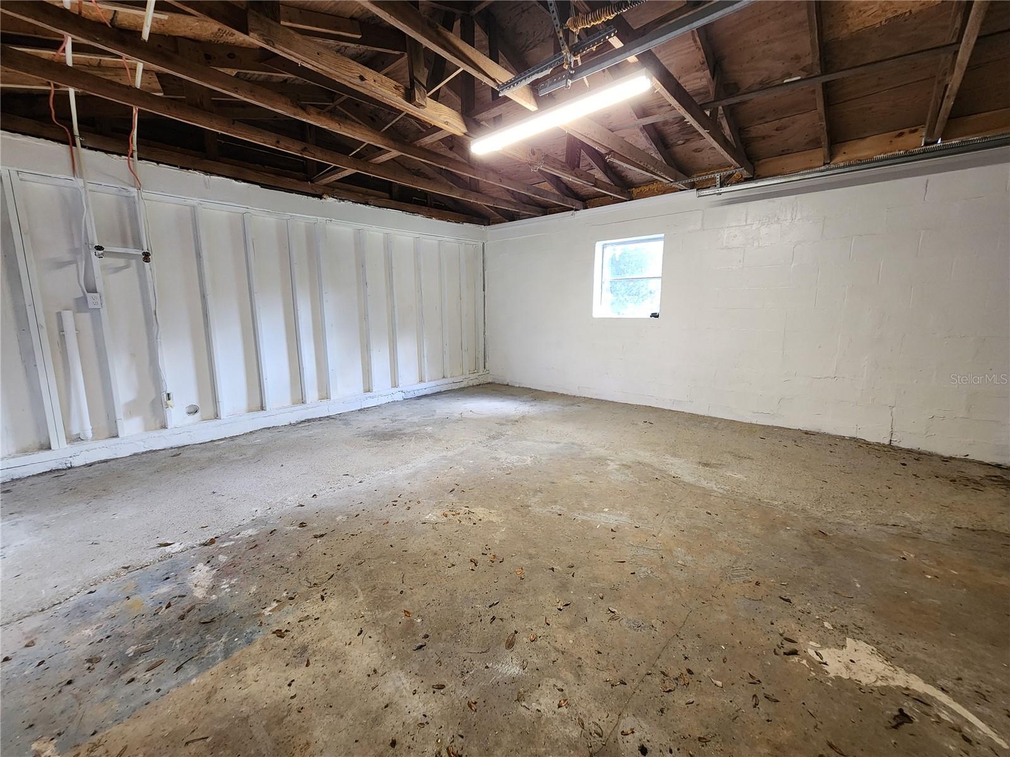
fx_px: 379
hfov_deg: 106.2
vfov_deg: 89.9
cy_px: 378
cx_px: 505
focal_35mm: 13
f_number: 2.2
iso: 320
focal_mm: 2.2
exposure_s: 1/60
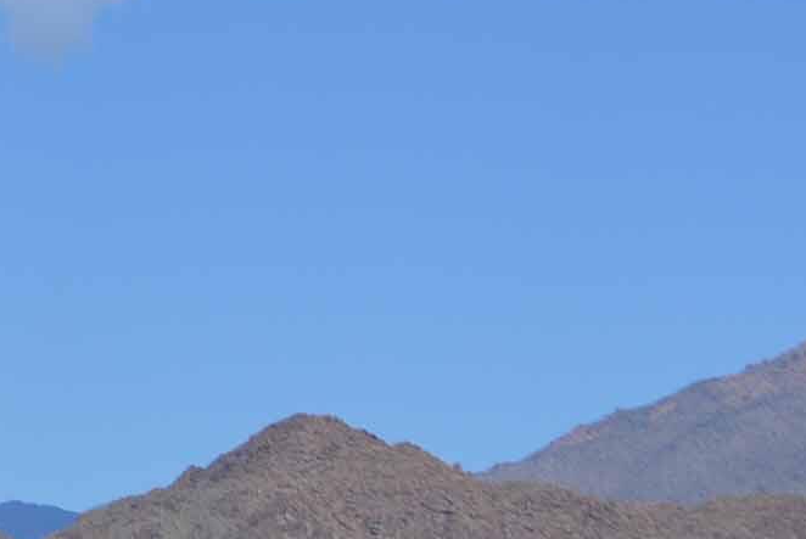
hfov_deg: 7.4
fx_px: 6074
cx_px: -657
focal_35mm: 271
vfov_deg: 5.1
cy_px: -26
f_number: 9
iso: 100
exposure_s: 1/320
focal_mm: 40
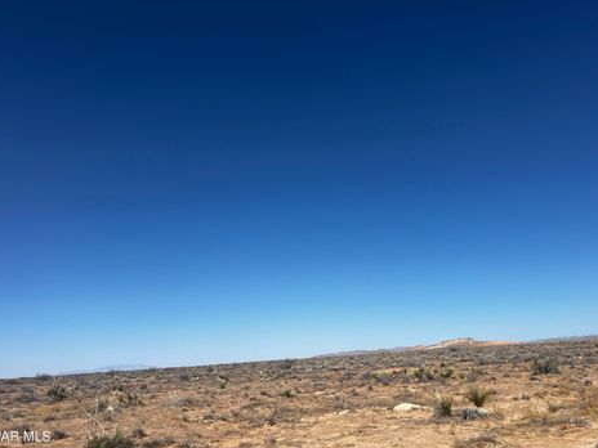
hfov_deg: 63.4
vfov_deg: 49.7
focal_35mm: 28
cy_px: 217
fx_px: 484
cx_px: 294
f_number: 1.5
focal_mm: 5.7
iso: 50
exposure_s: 1/6993
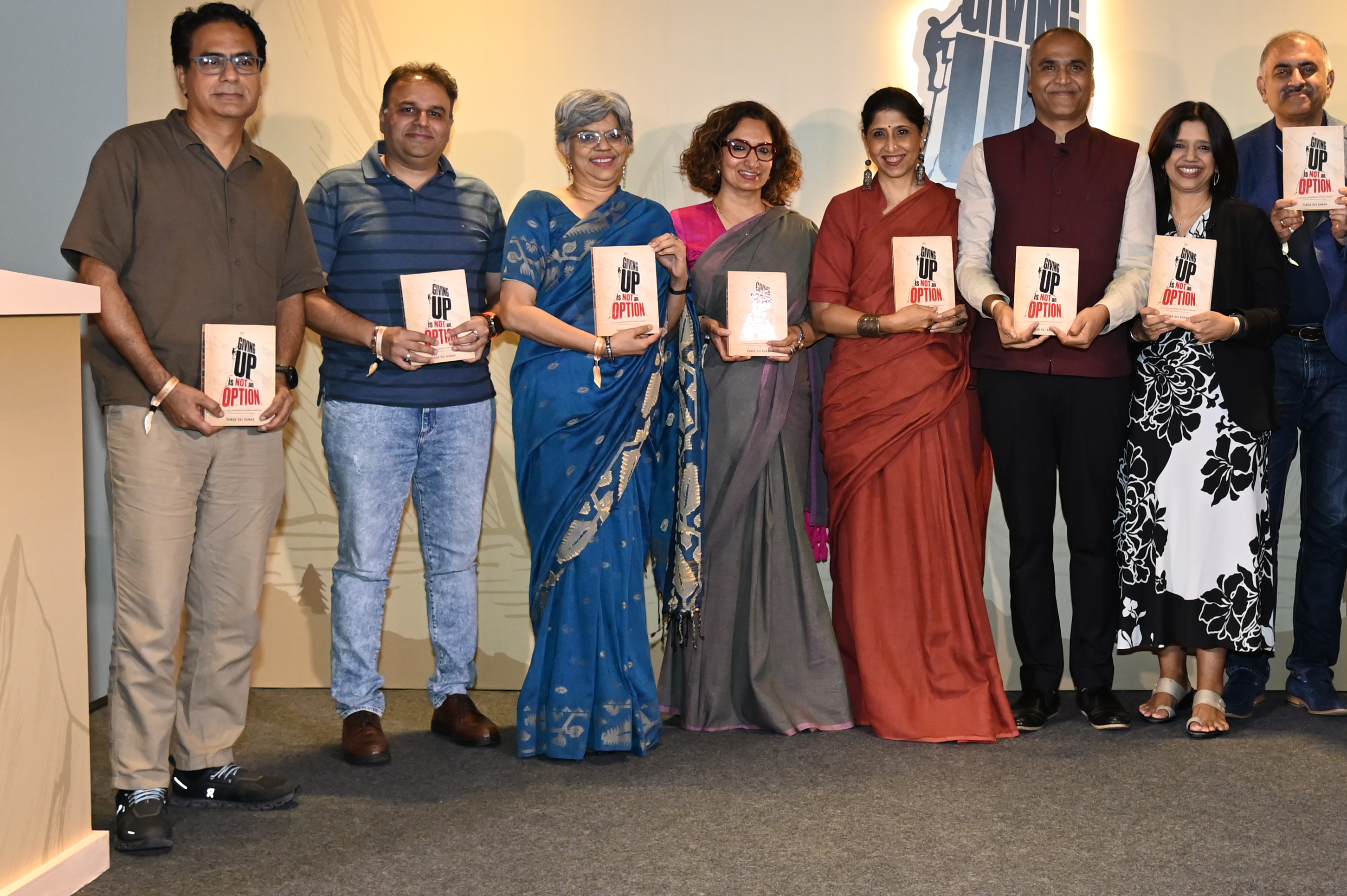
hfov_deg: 39.0
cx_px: 941
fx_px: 1870
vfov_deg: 26.9
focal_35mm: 50
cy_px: 354
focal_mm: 24
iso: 2000
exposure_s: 1/125
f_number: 4.5
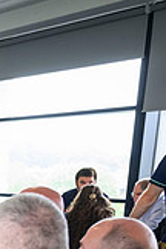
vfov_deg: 22.0
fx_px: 595
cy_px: 293
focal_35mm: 86
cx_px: -208
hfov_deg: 12.9
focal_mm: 24
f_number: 3.2
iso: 3200
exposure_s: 1/500
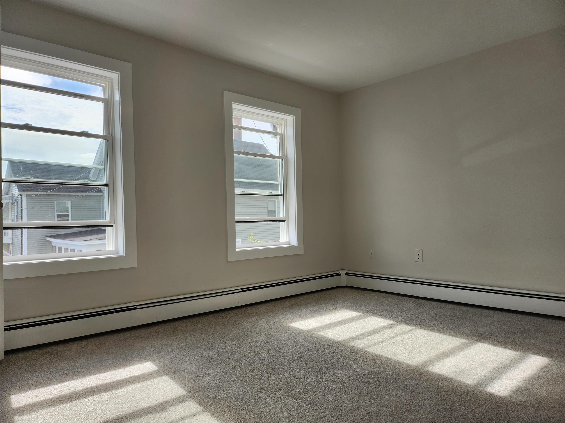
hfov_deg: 71.6
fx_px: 392
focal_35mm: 24
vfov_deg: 56.8
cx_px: 282
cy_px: 212
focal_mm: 5
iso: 50
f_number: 1.8
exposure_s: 1/474
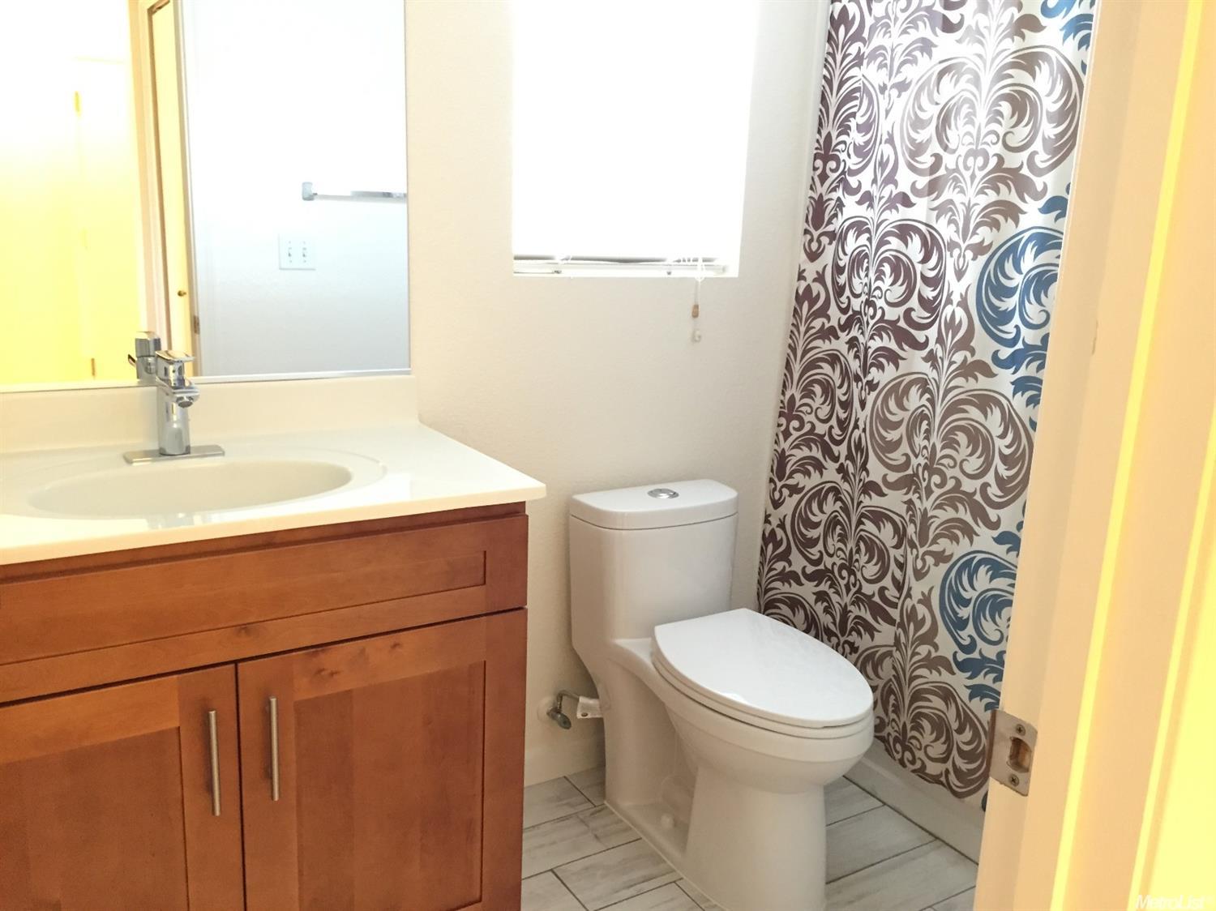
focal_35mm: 29
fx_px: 1018
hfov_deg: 61.7
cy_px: 456
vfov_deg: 48.2
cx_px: 608
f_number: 2.2
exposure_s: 1/15
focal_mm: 4.15
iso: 500
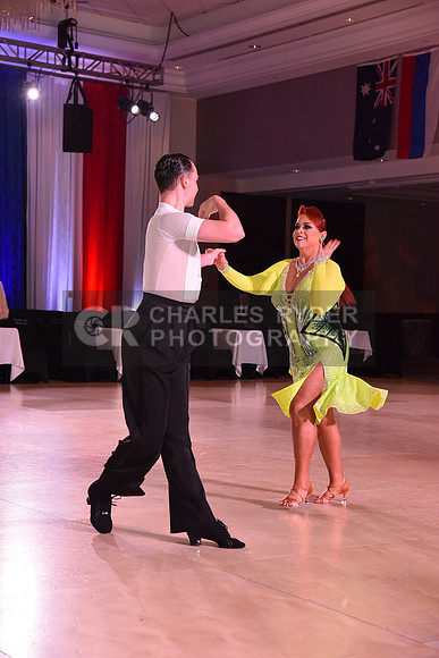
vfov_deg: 31.0
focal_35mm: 65
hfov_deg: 20.9
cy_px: 329
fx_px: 1188
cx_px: 220
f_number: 6.3
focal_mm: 65
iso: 2500
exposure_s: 1/320
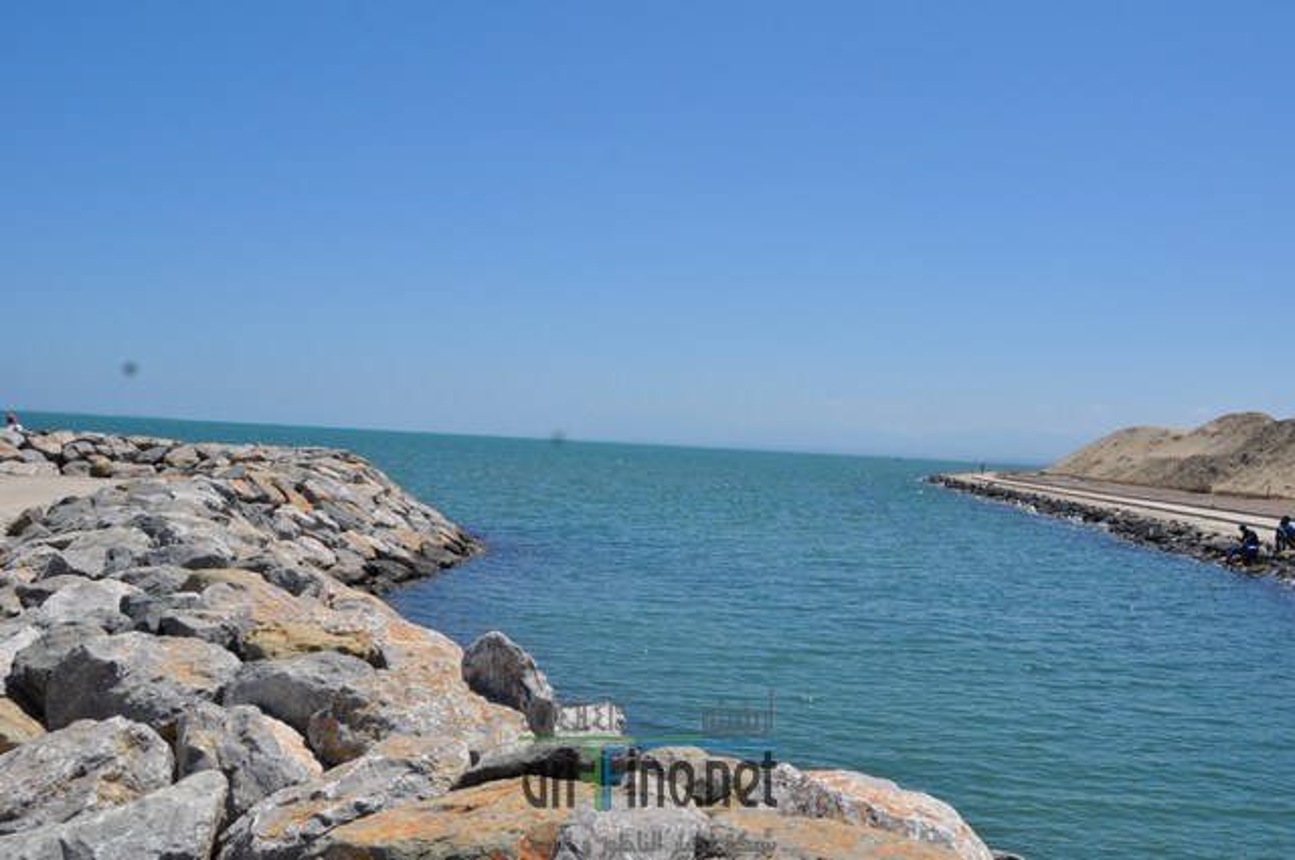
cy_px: 430
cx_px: 648
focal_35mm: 36
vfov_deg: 36.8
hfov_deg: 53.2
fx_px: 1293
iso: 200
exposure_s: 1/500
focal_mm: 24
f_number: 11
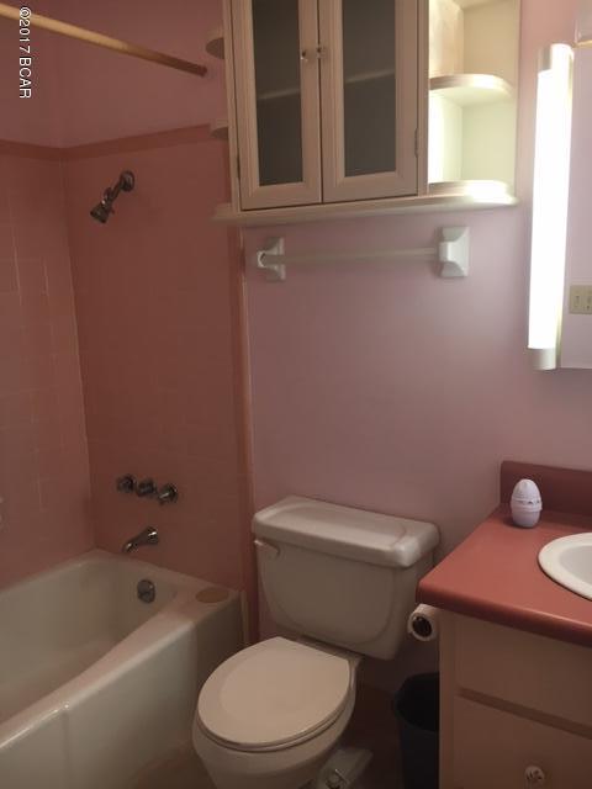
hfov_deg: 48.2
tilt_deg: -11.8
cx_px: 296
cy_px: 394
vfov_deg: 61.7
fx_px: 661
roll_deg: +1.9
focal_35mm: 29
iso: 50
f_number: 2.2
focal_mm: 4.15
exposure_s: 1/30
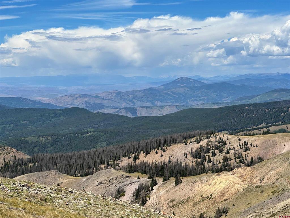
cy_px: 109
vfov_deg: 19.1
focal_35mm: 77
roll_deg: +0.0
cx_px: 145
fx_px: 645
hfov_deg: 25.3
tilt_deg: -3.1
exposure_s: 1/1233
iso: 32
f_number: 2.8
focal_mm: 9
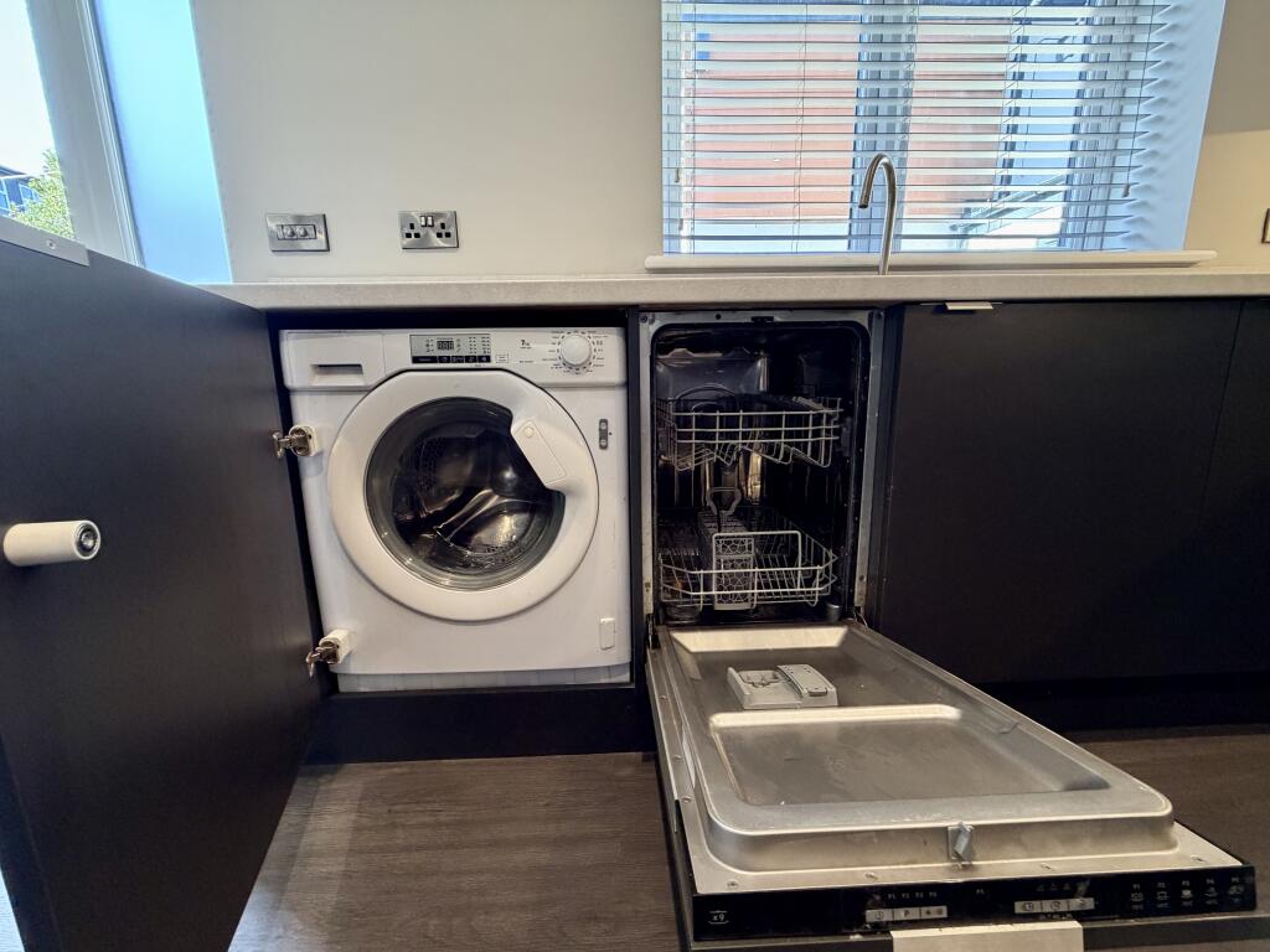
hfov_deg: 102.1
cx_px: 635
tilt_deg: -11.1
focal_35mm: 14
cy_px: 476
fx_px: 514
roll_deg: +1.5
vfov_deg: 85.7
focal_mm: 2.22
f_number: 2.2
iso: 320
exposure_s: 1/90
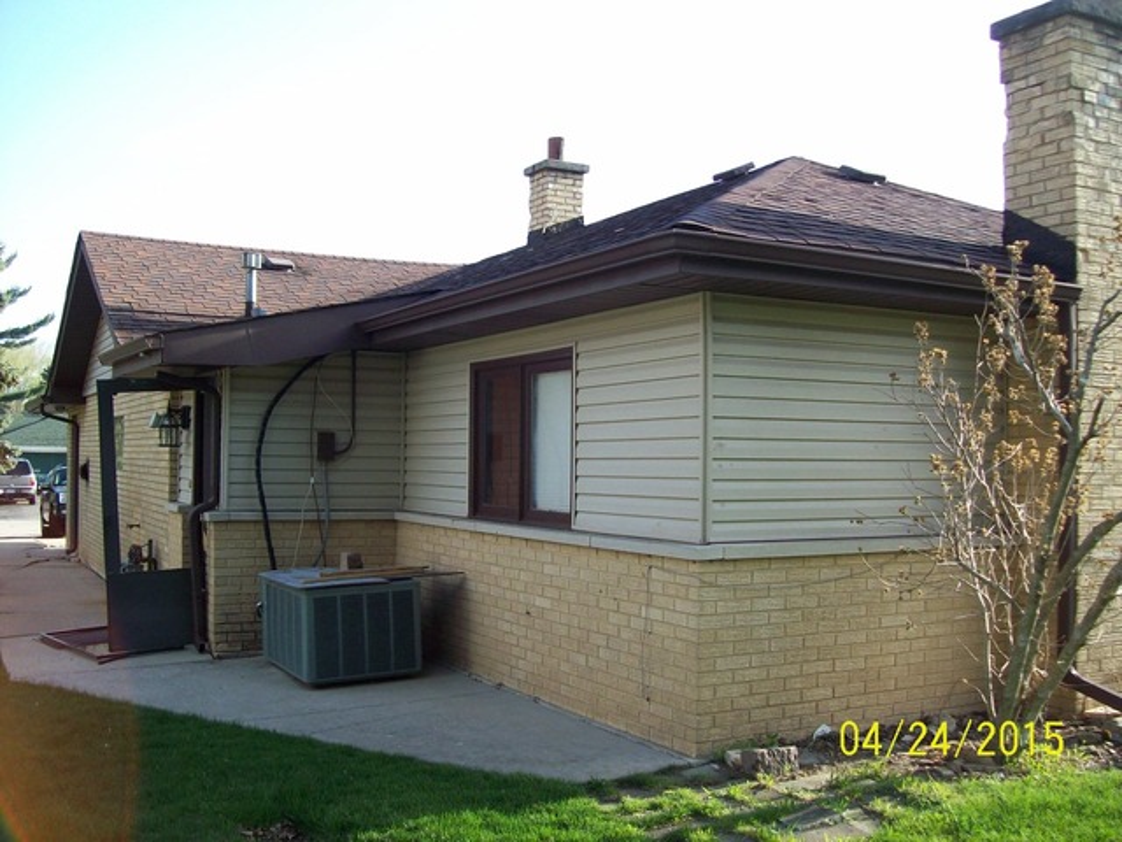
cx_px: 561
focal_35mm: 36
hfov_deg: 51.4
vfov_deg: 39.7
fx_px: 1167
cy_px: 421
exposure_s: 1/335
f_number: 2.7
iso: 80
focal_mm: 6
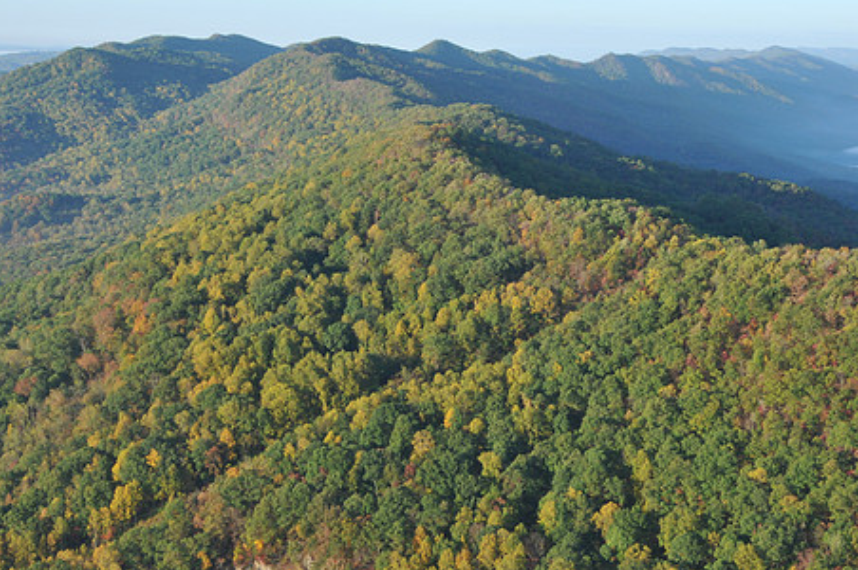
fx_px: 1419
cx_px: 437
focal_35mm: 60
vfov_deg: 22.6
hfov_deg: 33.6
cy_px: 218
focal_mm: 31
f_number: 16
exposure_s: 1/20
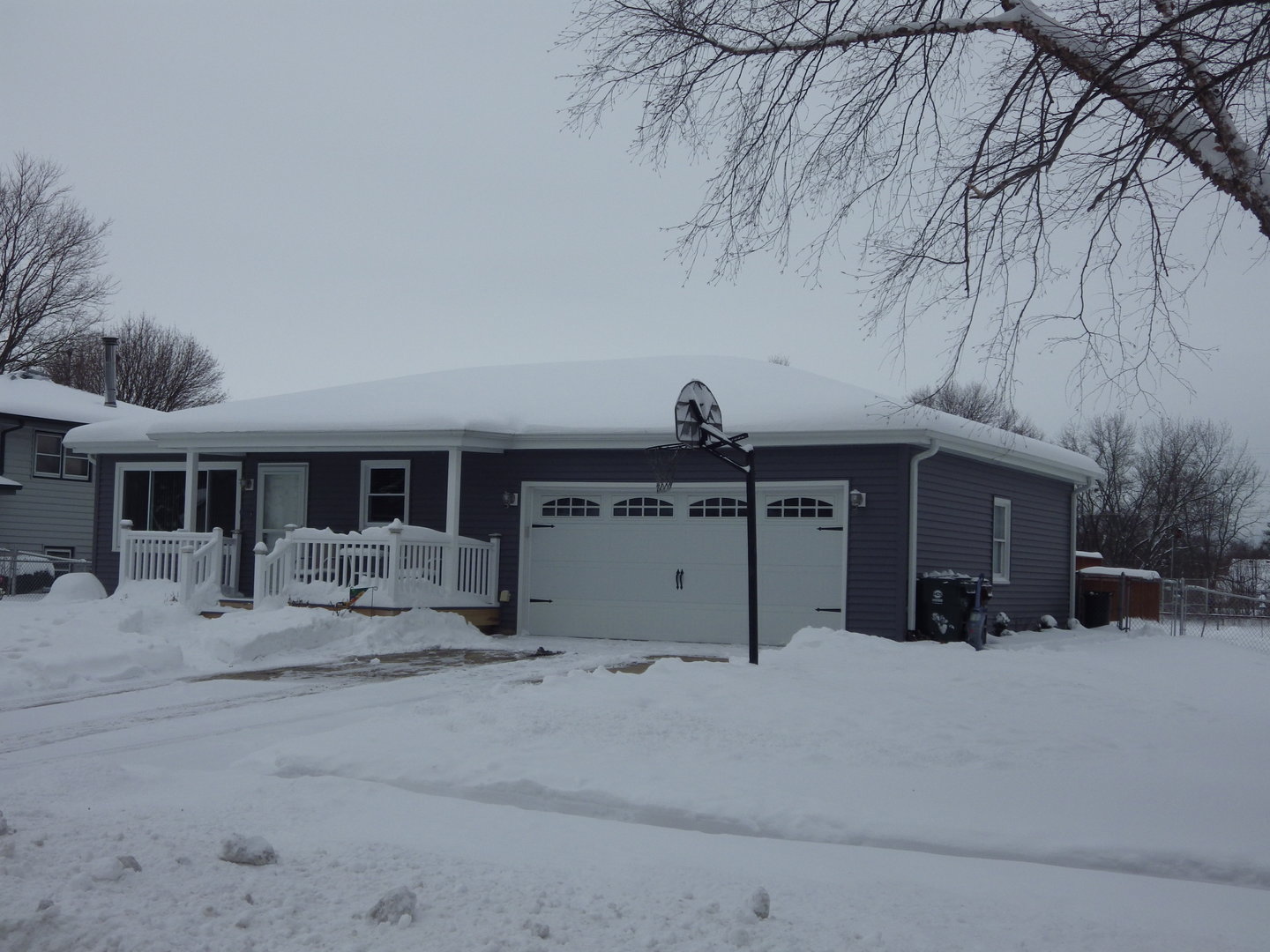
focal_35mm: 50
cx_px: 635
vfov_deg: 29.1
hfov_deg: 38.2
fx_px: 1834
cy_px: 476
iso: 100
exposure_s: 1/200
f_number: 11.9
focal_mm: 9
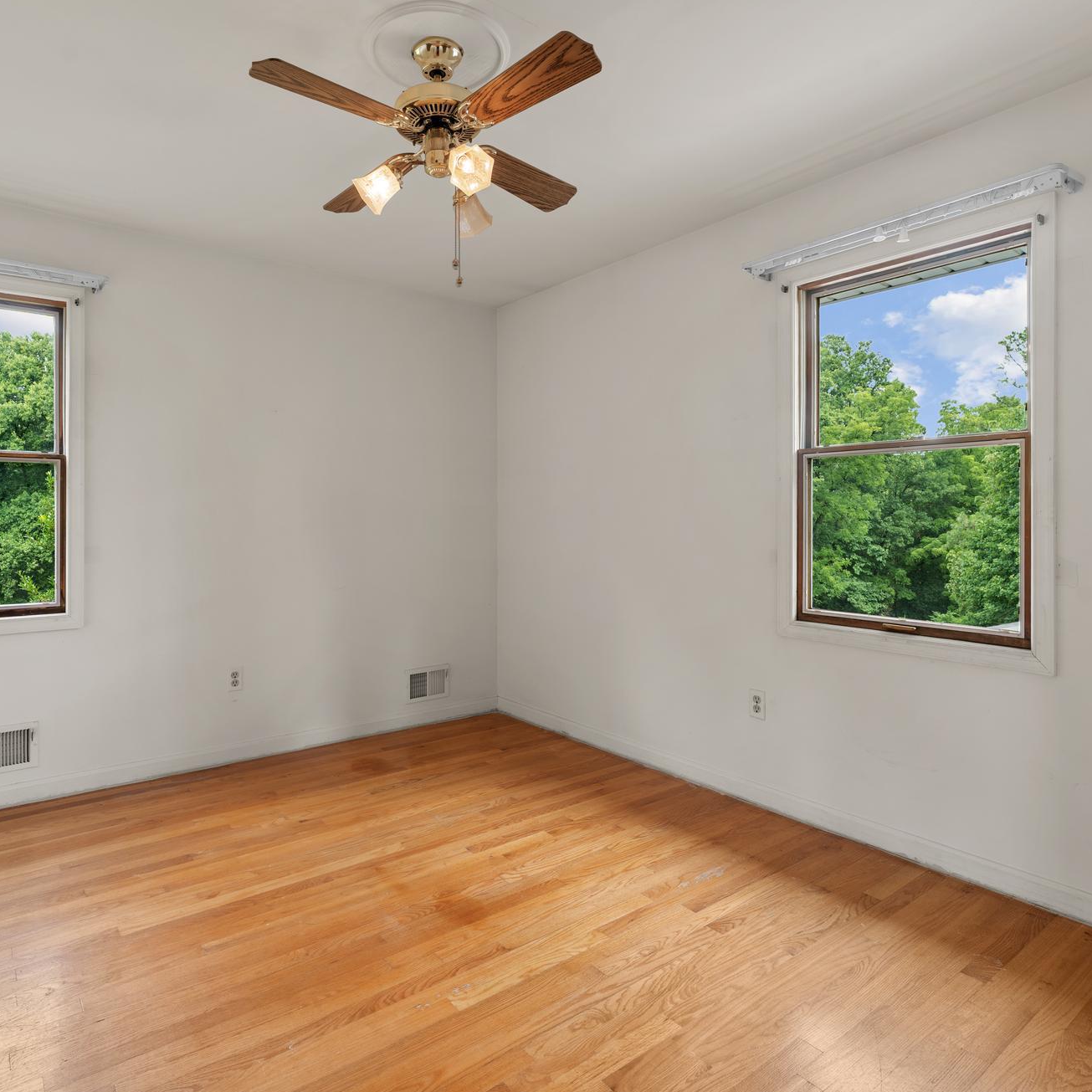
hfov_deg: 74.2
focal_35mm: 20
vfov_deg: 74.5
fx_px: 719
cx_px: 479
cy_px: 538
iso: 100
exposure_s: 1/2.5
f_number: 8
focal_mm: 15.1
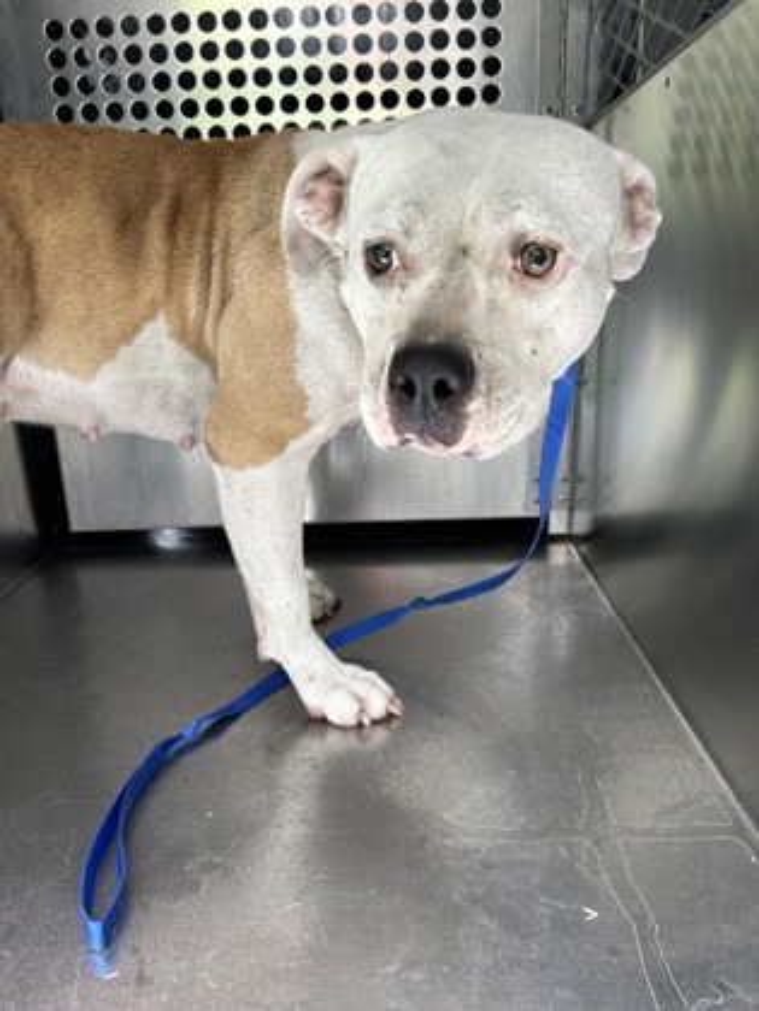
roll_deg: +1.9
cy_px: 506
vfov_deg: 67.3
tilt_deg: -11.7
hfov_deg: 53.1
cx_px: 380
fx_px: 760
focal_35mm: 26
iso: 80
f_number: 1.5
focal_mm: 5.7
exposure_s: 1/121
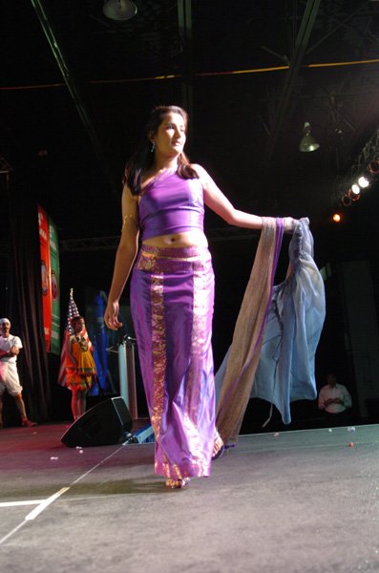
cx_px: 190
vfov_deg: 49.7
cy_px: 286
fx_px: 619
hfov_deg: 34.0
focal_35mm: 39
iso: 800
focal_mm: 26
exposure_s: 1/100
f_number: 2.8
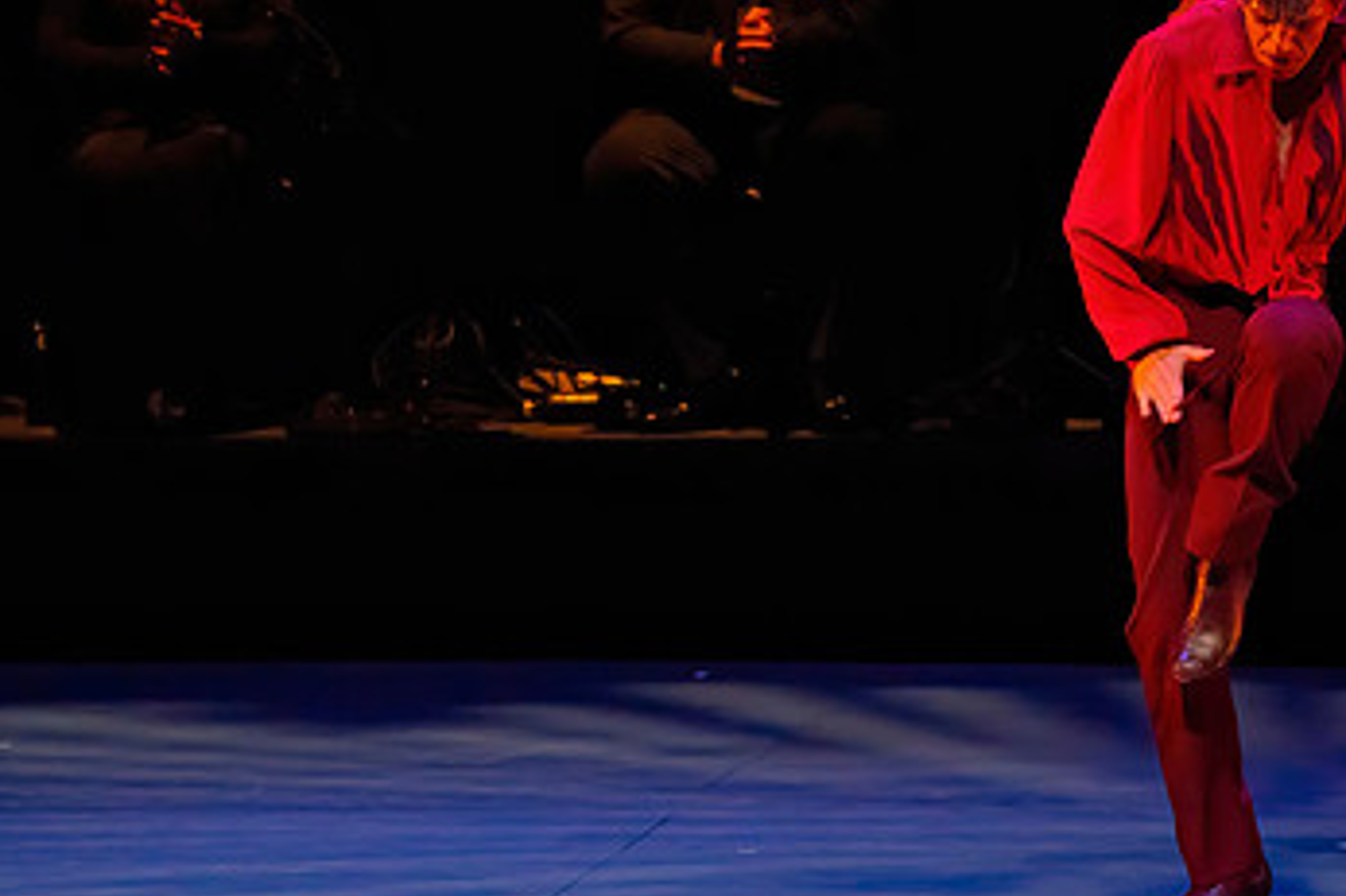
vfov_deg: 2.3
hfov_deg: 3.5
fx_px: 22197
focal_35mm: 594
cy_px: 270
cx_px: 772
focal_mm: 355
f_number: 8
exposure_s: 1/400
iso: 20000
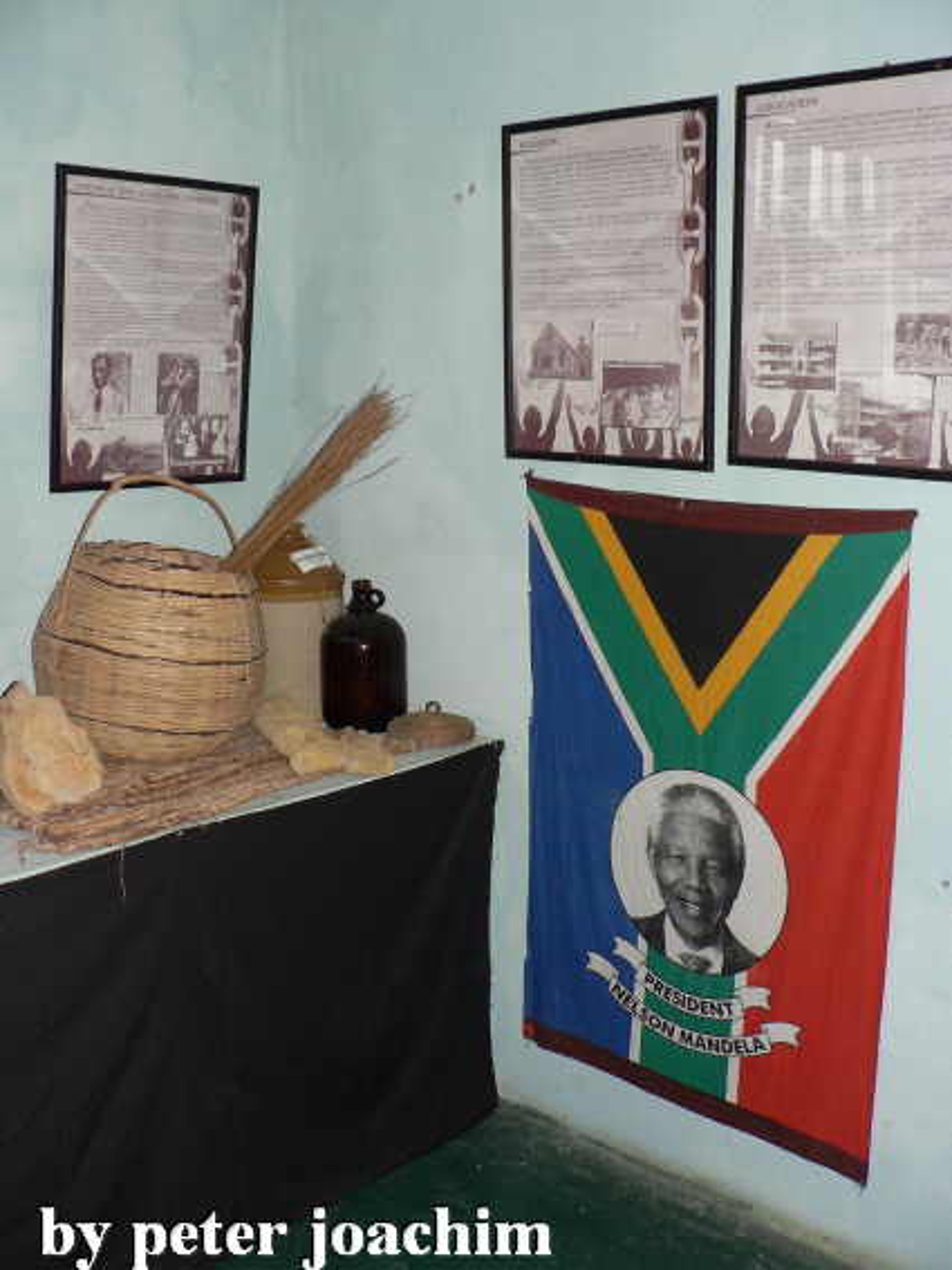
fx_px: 1284
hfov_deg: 40.7
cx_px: 476
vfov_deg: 52.6
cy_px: 635
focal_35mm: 35
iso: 150
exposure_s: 1/60
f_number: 2.8
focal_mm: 6
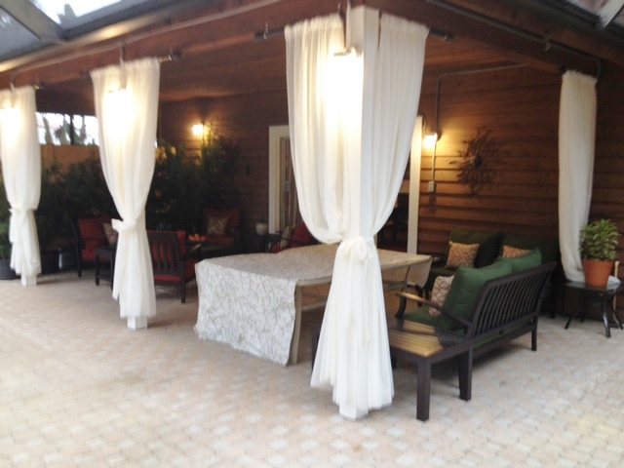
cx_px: 312
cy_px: 234
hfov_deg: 52.6
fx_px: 631
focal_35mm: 35
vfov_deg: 40.7
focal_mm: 4.28
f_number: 2.4
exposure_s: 1/20
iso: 64
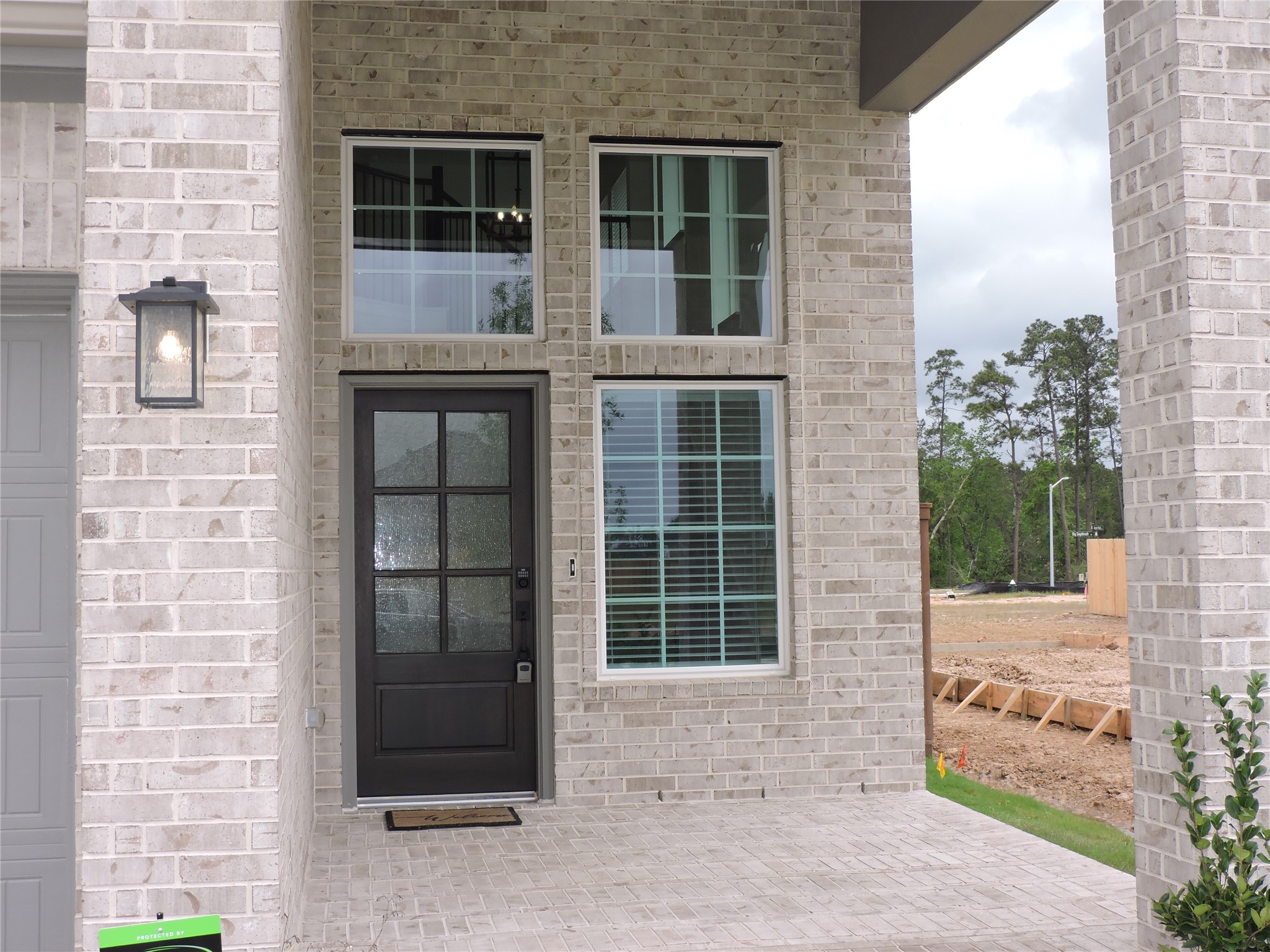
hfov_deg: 43.9
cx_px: 635
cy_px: 476
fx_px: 1578
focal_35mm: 43
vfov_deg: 33.6
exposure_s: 1/320
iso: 110
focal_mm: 7.7
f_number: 3.4
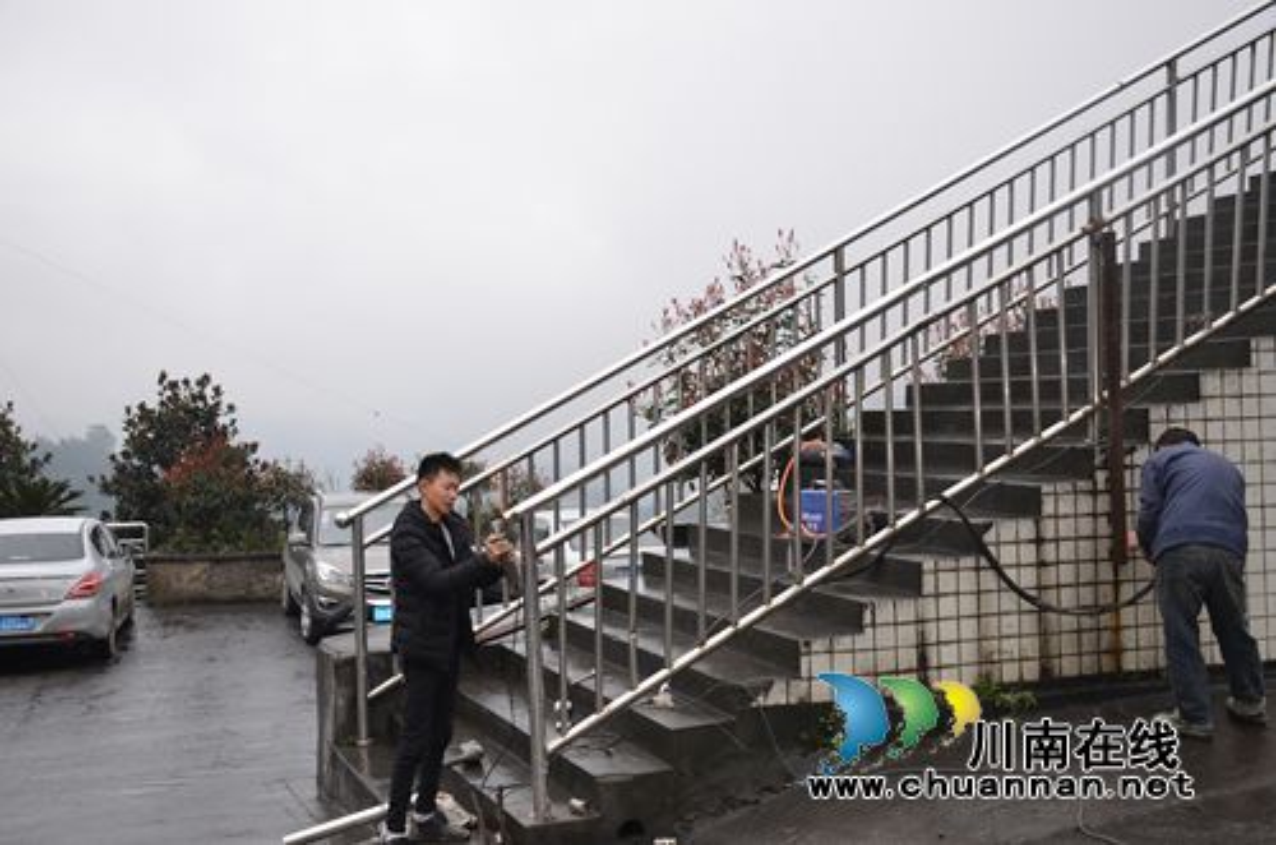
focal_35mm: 40
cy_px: 422
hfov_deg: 48.0
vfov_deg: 32.9
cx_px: 638
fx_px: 1432
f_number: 5.6
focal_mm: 27
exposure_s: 1/250
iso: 100
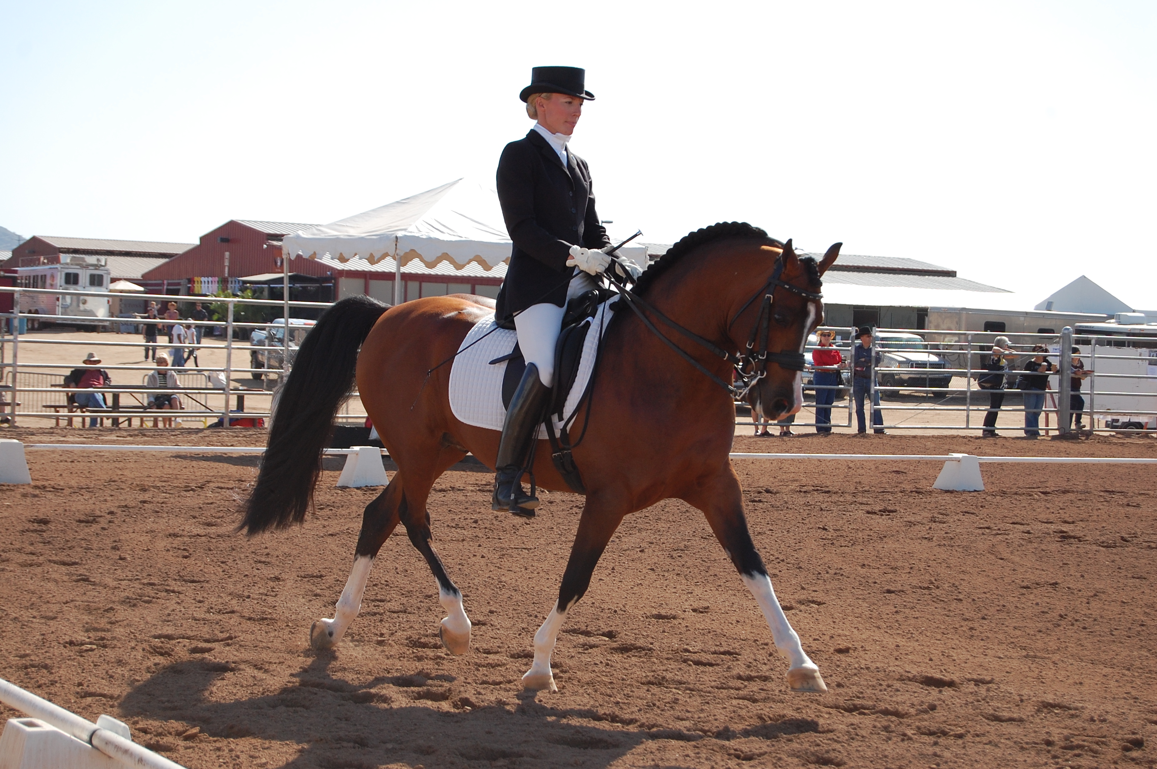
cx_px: 578
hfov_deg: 24.6
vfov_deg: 16.5
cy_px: 384
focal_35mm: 82
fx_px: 2649
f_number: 5.6
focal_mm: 55
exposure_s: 1/1000
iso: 320
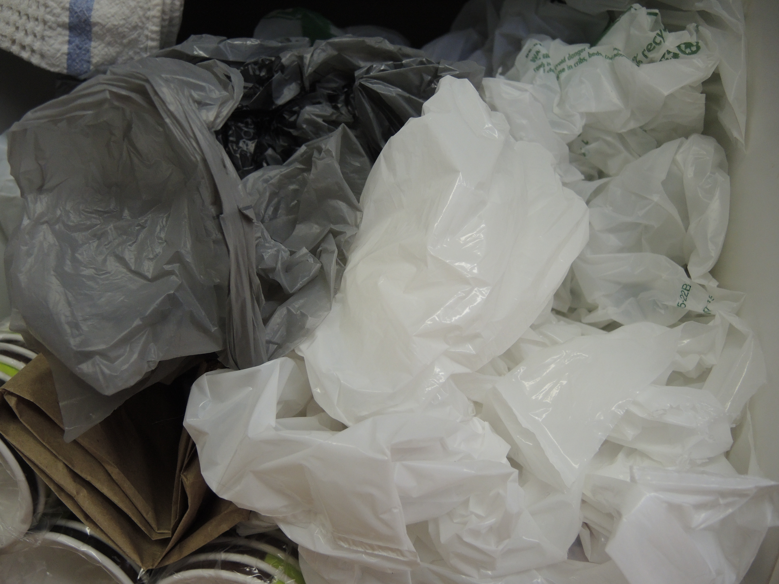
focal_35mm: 28
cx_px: 390
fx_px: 630
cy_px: 292
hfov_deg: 63.4
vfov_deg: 49.7
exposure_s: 1/100
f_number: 2
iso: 400
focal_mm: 6
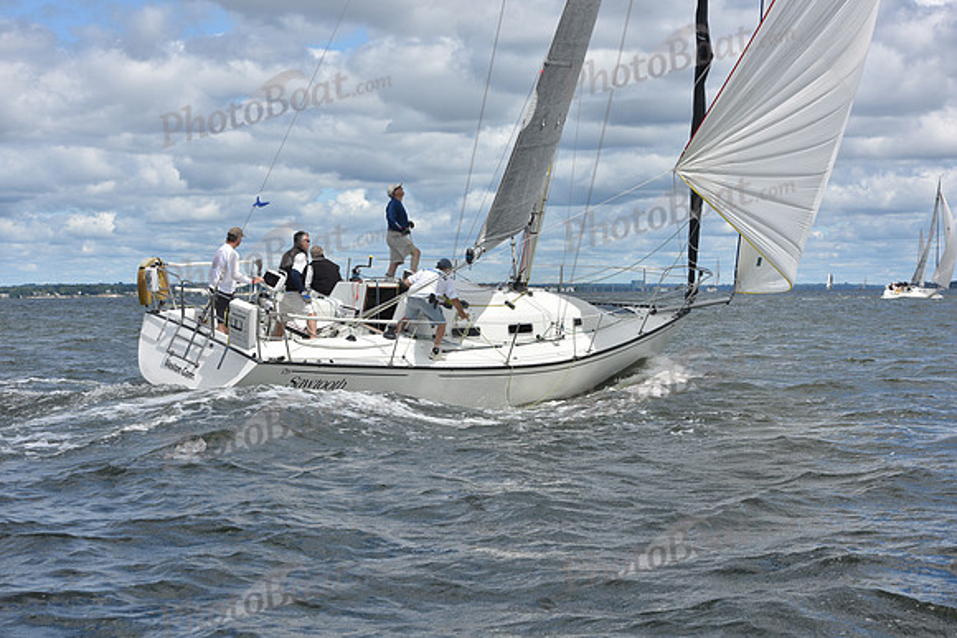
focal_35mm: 70
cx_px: 478
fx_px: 1861
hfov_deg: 28.8
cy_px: 319
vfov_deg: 19.5
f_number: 10
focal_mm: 70
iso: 250
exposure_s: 1/800
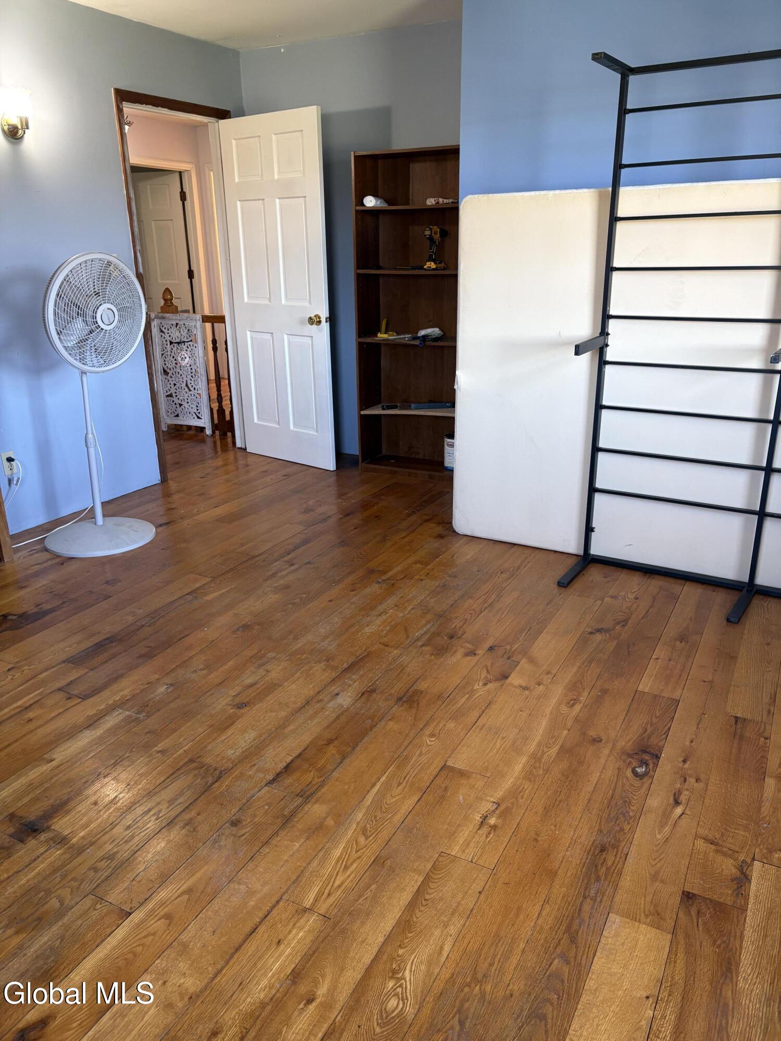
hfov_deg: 53.1
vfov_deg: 67.3
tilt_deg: -20.1
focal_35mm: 26
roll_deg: +1.5
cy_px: 520
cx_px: 390
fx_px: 782
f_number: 1.6
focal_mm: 5.96
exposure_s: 1/60
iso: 160
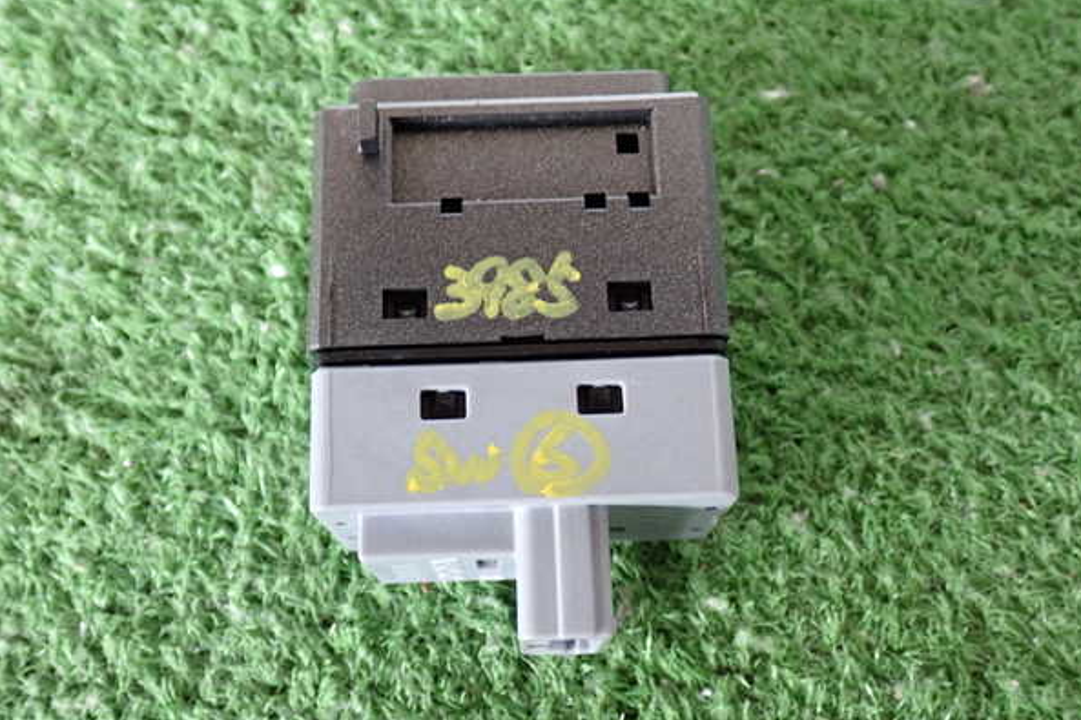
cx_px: 545
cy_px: 361
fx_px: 1201
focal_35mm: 40
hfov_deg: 48.5
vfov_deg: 33.4
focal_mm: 6.83
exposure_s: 1/40
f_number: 2.7
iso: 320
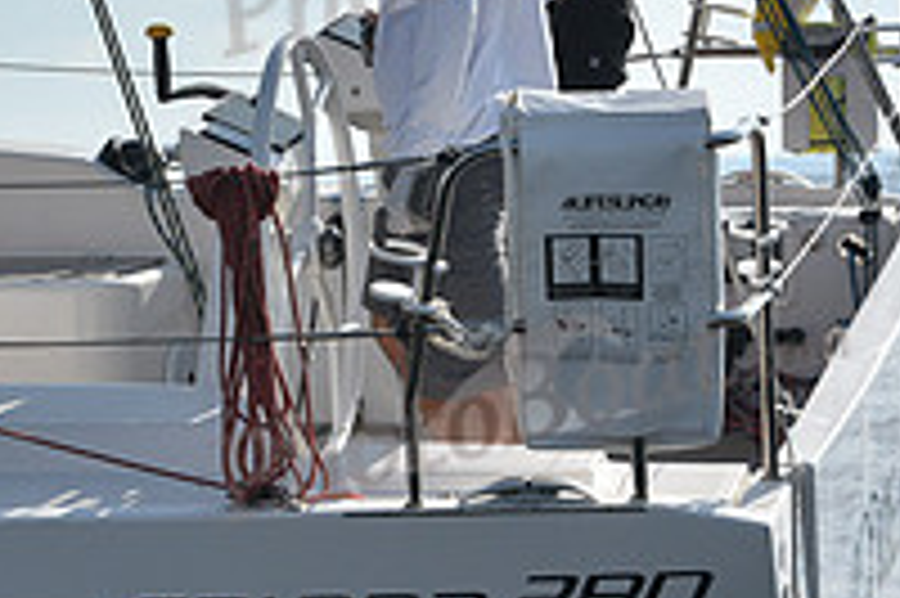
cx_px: -14
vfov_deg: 6.8
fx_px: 5071
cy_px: 236
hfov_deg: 10.1
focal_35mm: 203
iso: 250
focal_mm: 70
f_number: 9
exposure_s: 1/1250
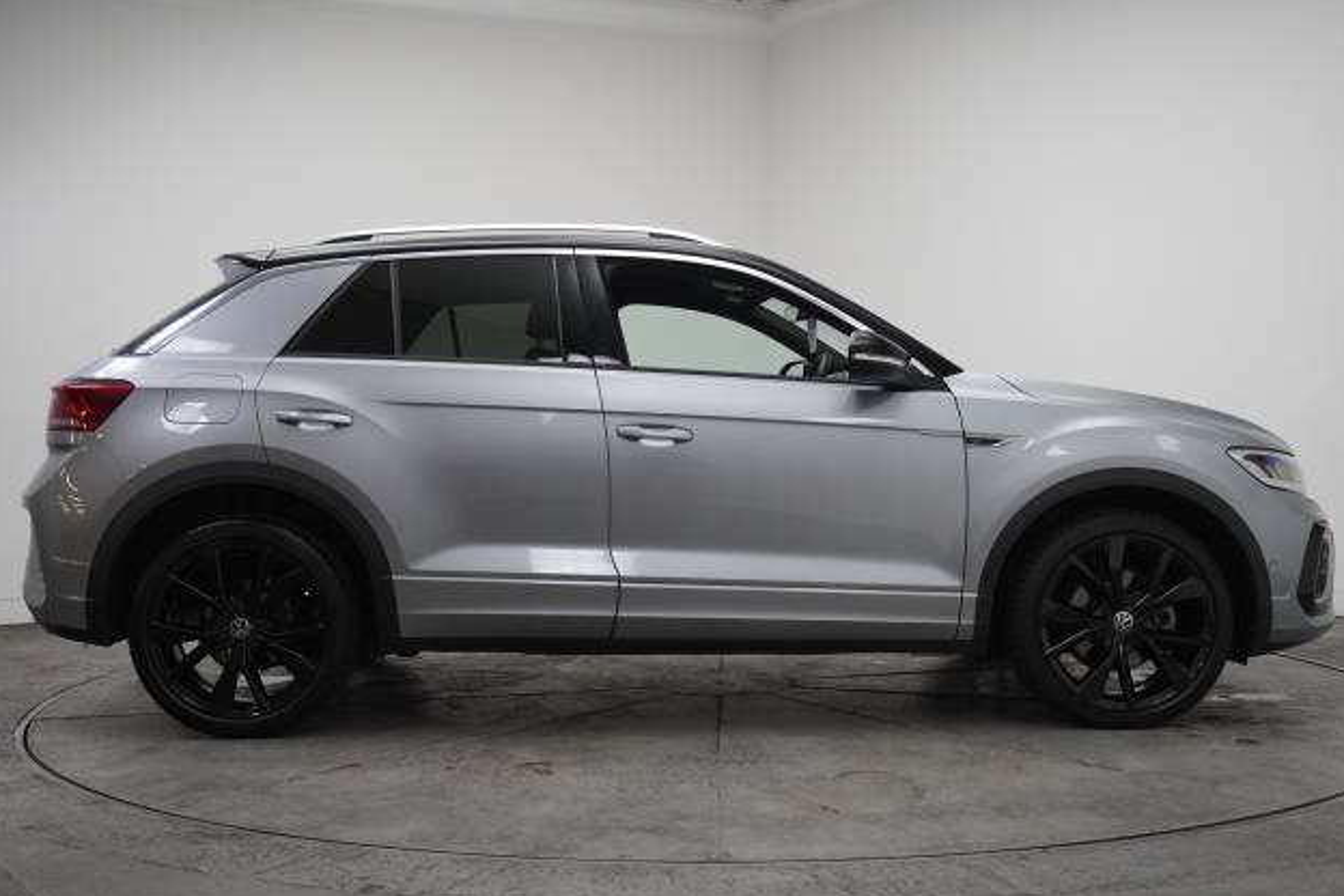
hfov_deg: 48.5
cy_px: 452
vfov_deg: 33.4
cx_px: 681
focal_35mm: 40
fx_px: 1493
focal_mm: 26
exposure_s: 1/200
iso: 1250
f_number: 4.5
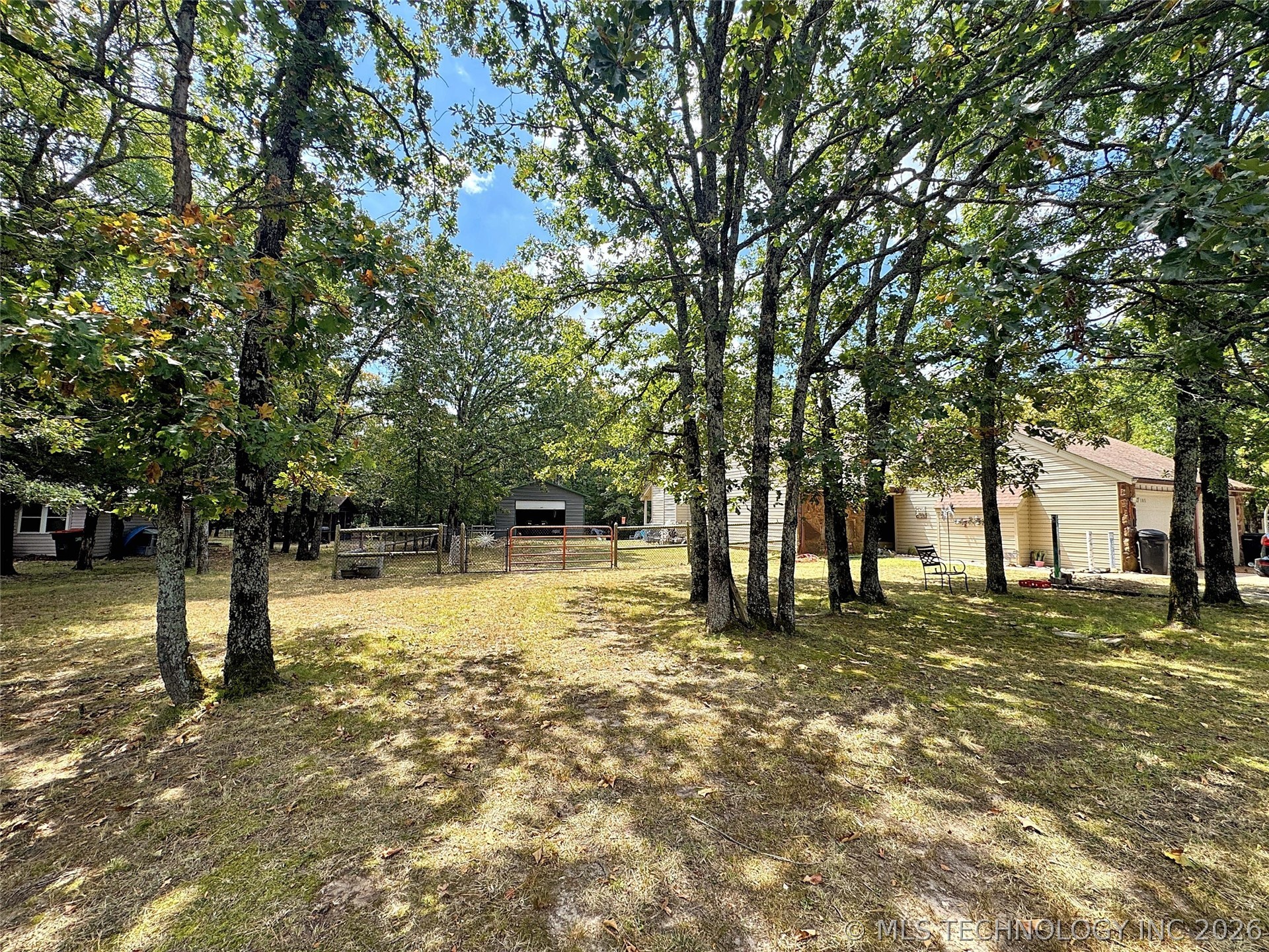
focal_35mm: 14
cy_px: 476
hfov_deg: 102.1
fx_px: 513
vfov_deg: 85.7
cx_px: 634
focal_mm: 2.2
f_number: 2.2
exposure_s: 1/459
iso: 40
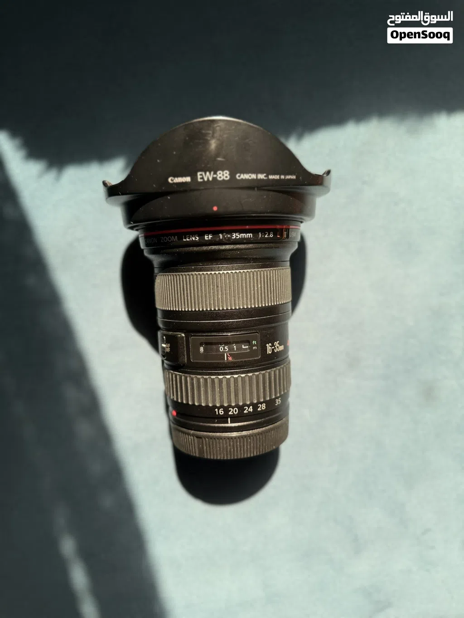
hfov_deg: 56.8
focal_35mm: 24
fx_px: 429
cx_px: 232
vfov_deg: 71.6
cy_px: 309
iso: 80
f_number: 1.78
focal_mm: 6.76
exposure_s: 1/329
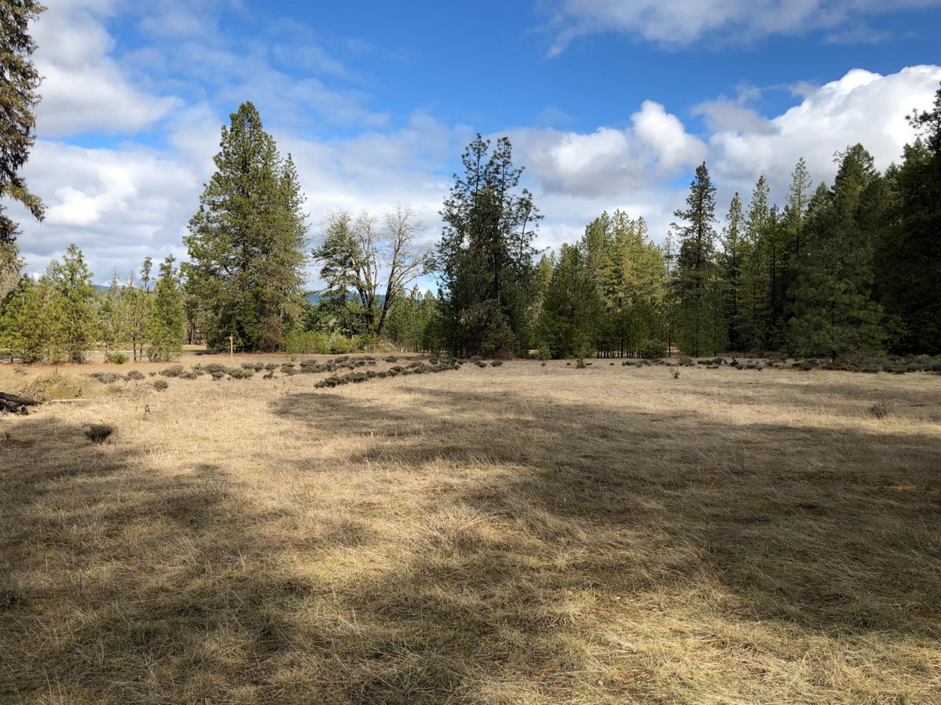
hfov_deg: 63.5
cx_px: 470
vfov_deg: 49.7
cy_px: 352
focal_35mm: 28
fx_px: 761
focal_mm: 3.99
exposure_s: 1/1656
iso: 20
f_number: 1.8
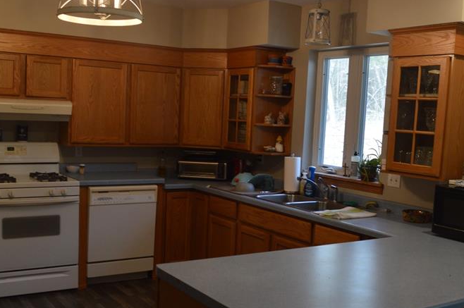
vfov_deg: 31.7
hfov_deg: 46.4
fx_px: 541
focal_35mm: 42
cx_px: 241
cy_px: 181
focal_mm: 18
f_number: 4.5
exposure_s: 1/80
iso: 400
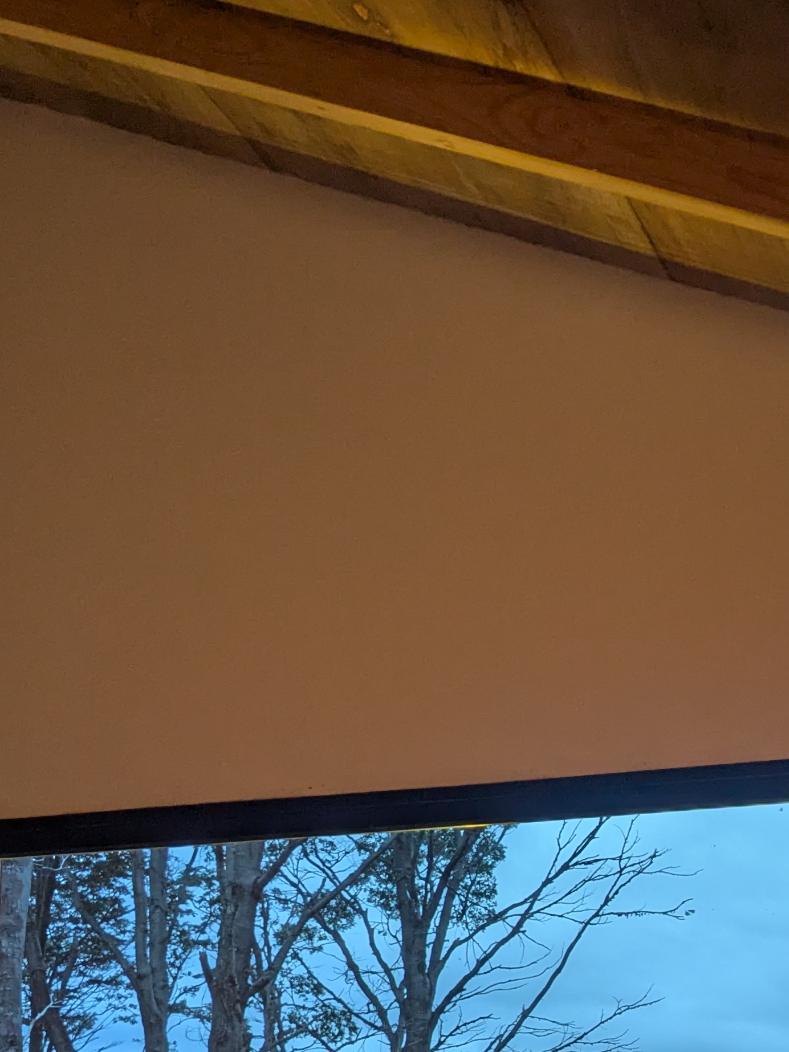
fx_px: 1793
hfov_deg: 24.1
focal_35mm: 59
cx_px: 720
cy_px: 960
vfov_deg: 31.1
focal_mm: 4.38
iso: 99
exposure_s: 1/25
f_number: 1.73
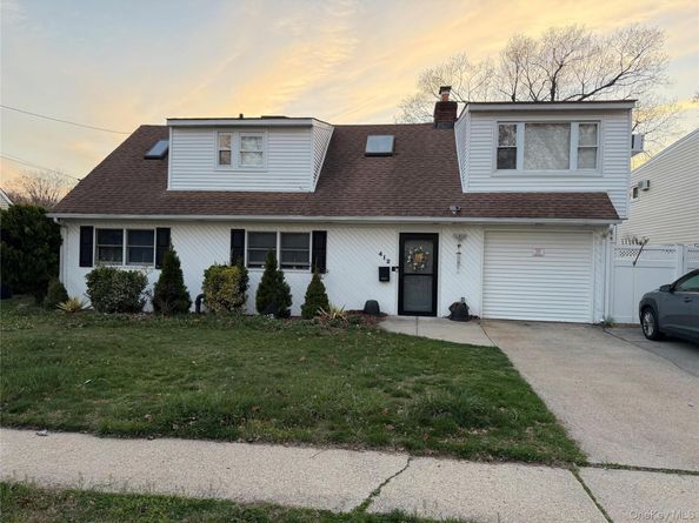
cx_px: 350
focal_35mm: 24
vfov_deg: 56.8
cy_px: 262
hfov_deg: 71.6
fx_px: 484
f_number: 1.78
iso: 125
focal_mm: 6.76
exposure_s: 1/194
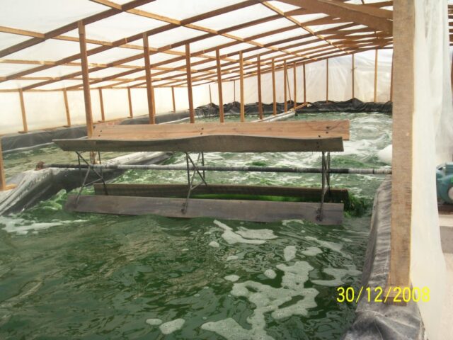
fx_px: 471
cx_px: 226
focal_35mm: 36
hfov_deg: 51.4
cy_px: 170
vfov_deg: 39.7
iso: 100
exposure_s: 1/494
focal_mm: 5.9
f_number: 4.5
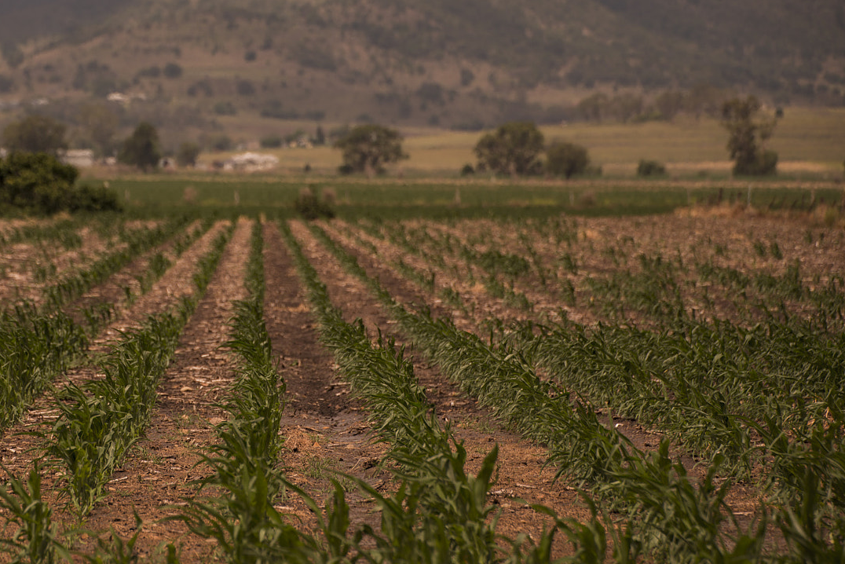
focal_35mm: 357
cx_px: 236
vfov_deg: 3.9
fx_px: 8381
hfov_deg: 5.8
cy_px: 217
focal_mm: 240
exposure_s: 1/640
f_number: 6
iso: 100
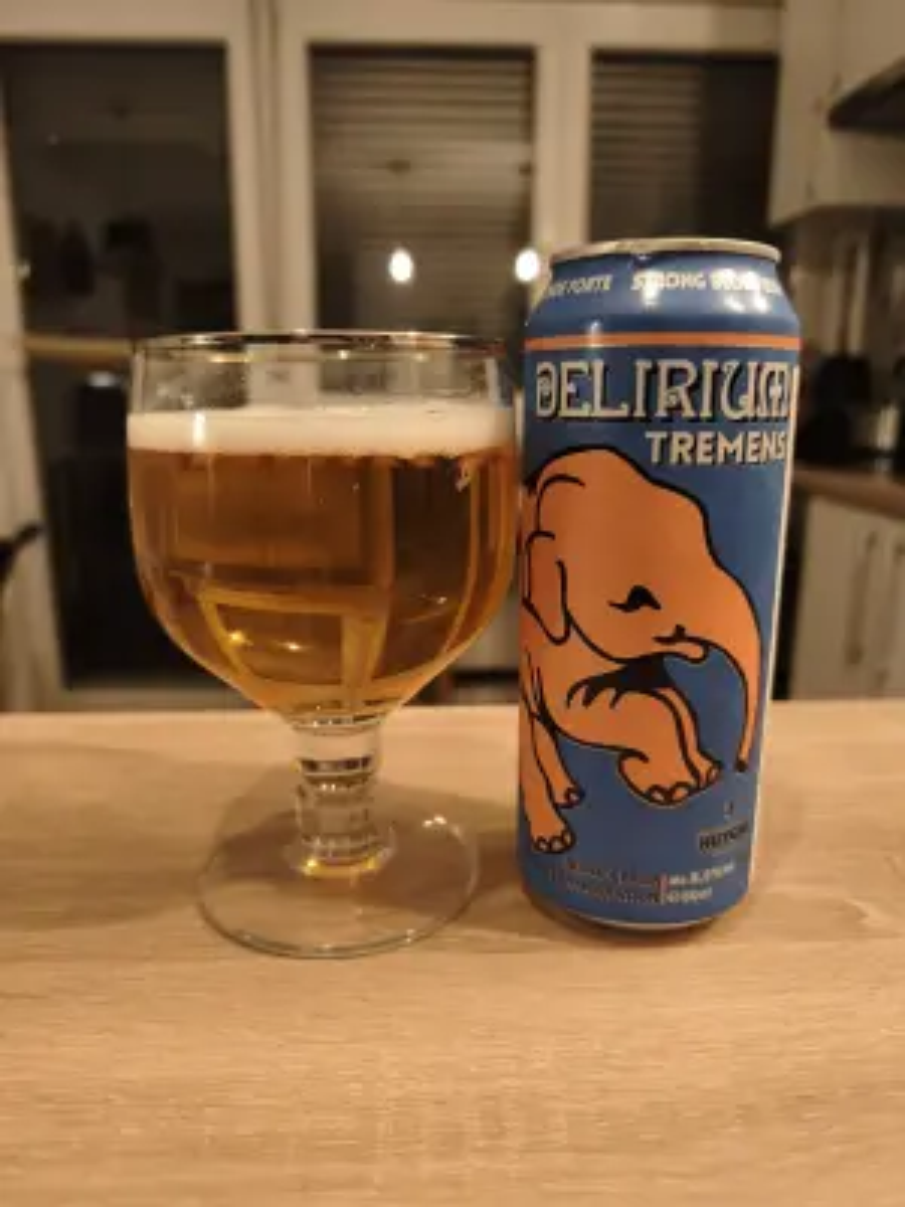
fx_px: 802
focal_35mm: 23
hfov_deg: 58.9
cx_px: 452
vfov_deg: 73.9
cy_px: 604
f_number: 1.7
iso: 1600
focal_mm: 6.06
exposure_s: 1/25
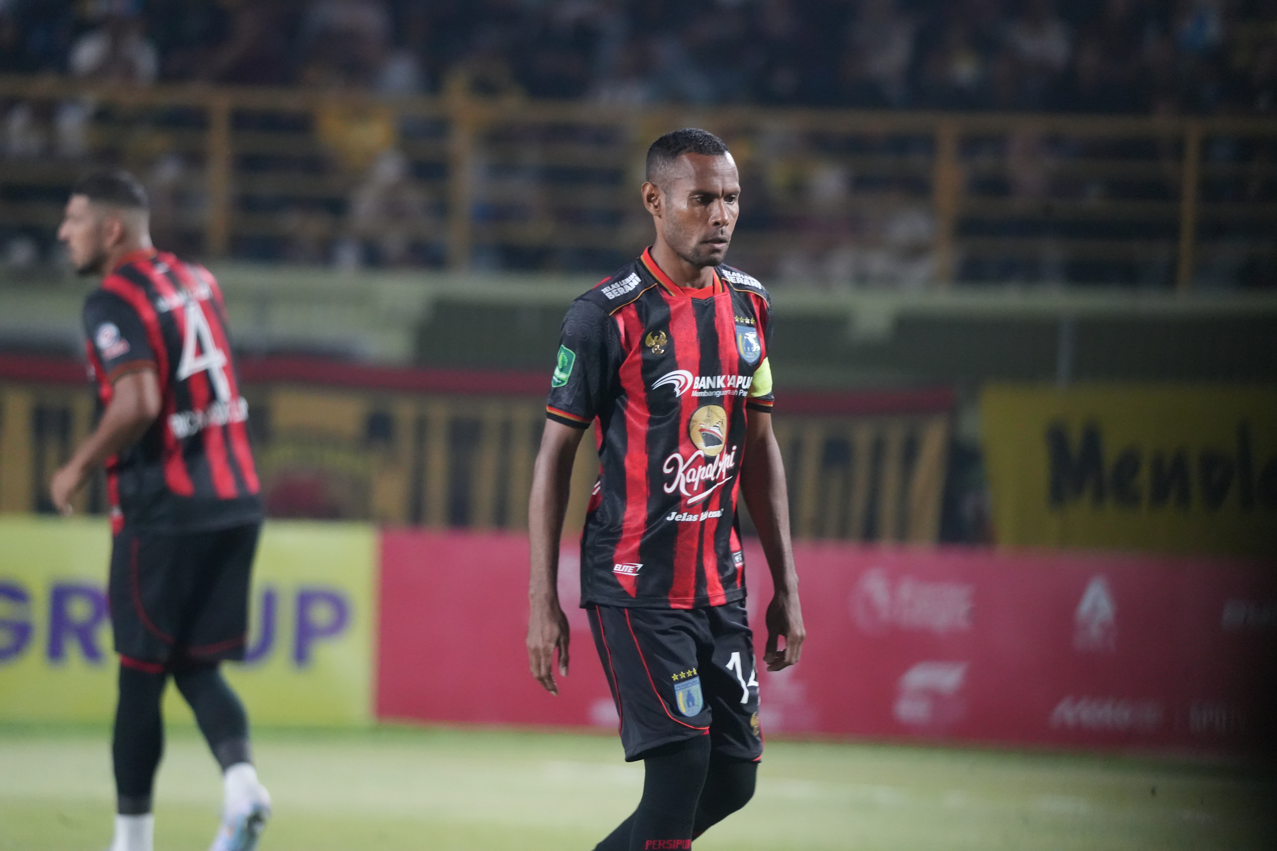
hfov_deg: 4.0
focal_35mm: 519
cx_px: 638
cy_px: 426
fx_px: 18409
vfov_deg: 2.6
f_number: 7.1
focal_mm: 519
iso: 8000
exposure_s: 1/500
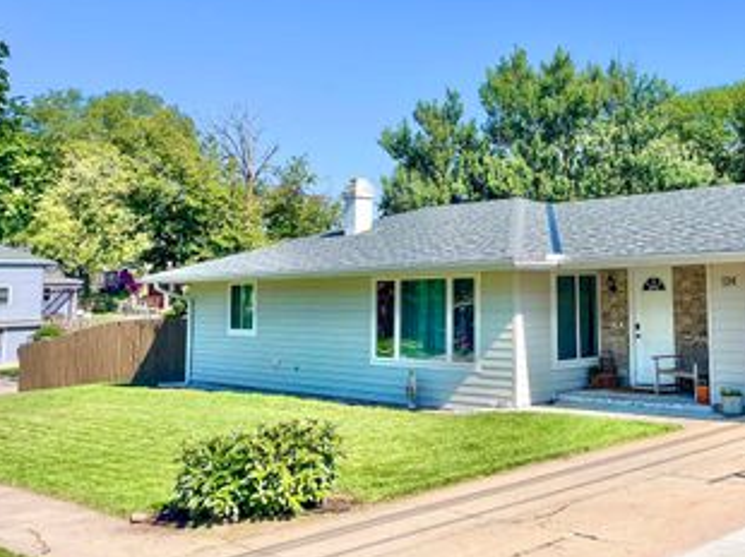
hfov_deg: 42.8
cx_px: 594
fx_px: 903
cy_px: 184
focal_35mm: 42
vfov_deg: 34.0
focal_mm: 5.1
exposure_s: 1/3400
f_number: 1.6
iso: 50
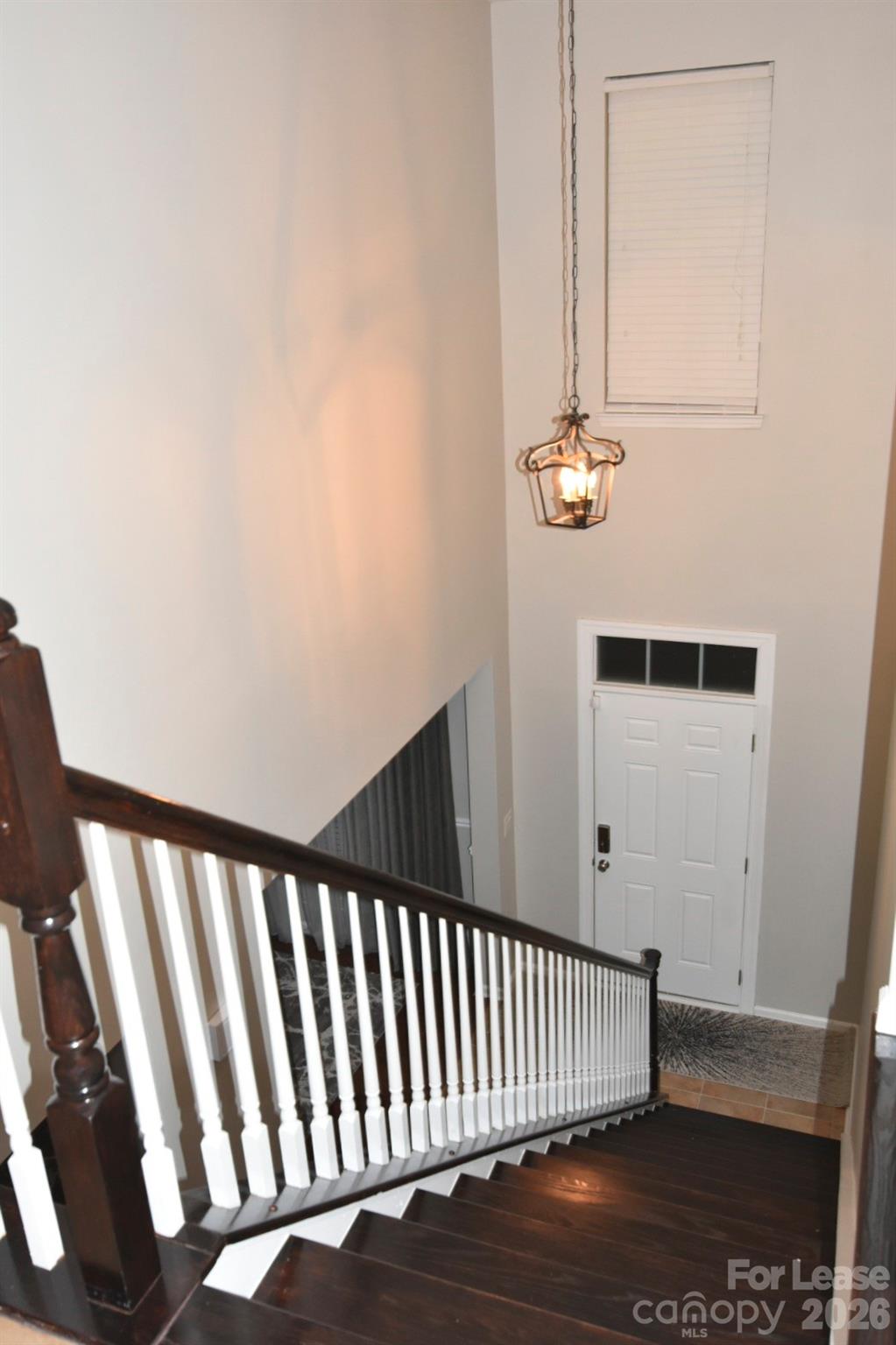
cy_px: 672
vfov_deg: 61.9
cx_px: 448
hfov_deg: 43.6
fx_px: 1121
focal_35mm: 30
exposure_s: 1/60.2
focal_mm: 20
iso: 1000
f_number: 5
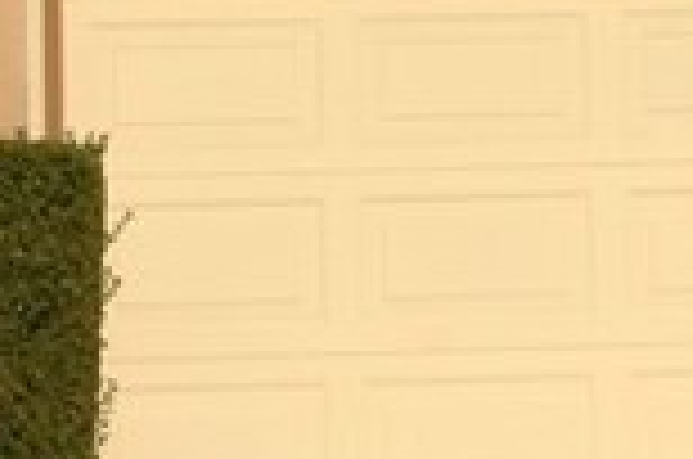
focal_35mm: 309
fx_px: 5942
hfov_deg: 6.6
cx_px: 864
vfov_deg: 4.3
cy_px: -688
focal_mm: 31
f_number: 11
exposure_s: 1/500
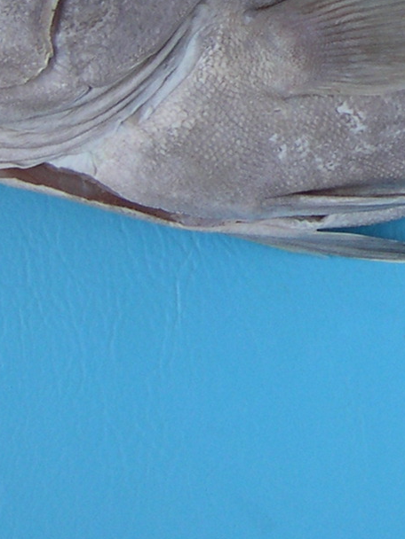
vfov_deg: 13.6
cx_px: 544
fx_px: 2215
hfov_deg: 10.2
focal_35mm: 142
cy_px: -73
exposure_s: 1/177
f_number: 2.8
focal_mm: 8
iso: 100
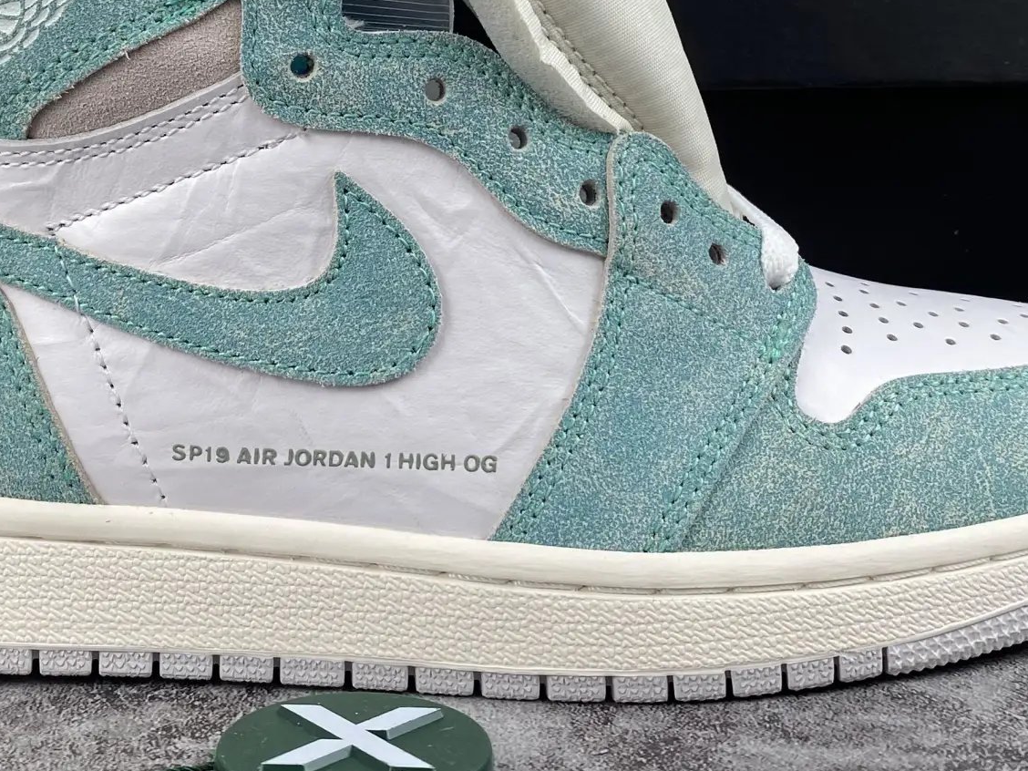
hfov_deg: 32.6
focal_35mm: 59
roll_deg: +0.0
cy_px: 99
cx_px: 419
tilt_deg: -2.9
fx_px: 1752
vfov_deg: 24.2
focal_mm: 4.25
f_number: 1.8
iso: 32
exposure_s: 1/175
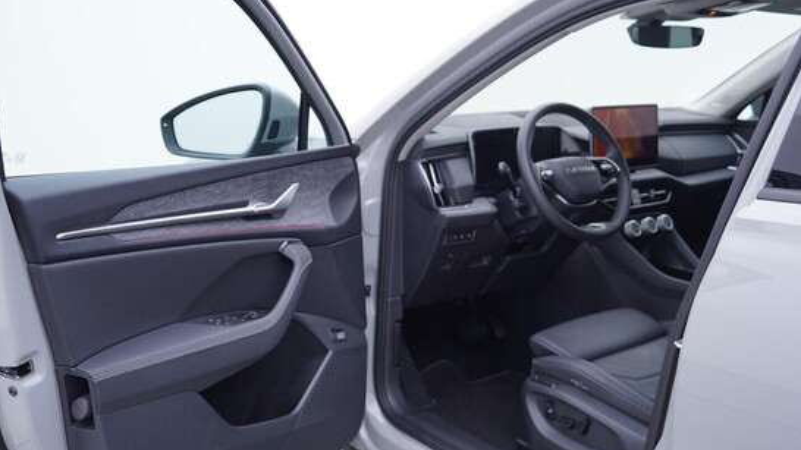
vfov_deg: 31.2
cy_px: 240
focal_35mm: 38
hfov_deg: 52.8
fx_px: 807
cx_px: 399
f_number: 3.2
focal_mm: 24
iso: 125
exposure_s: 1/40
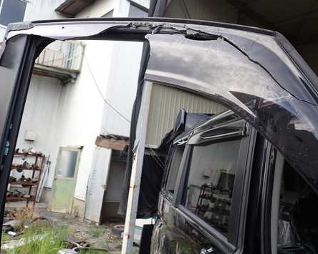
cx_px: 191
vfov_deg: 44.4
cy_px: 111
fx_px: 311
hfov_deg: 53.8
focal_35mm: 33
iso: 100
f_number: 2.8
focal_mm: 4.5
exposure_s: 1/200
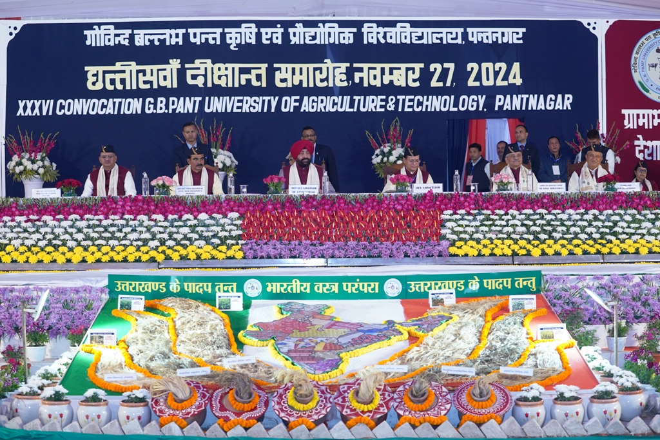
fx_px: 1283
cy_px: 220
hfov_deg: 28.8
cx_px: 330
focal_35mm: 70
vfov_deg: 19.5
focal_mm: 70
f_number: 4
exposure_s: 1/125
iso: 2000
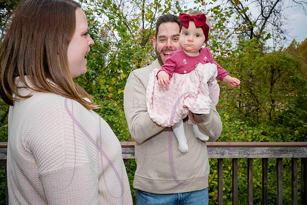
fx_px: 286
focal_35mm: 34
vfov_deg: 39.4
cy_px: 102
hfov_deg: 56.5
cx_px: 154
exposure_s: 1/200
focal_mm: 33.5
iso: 400
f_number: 11
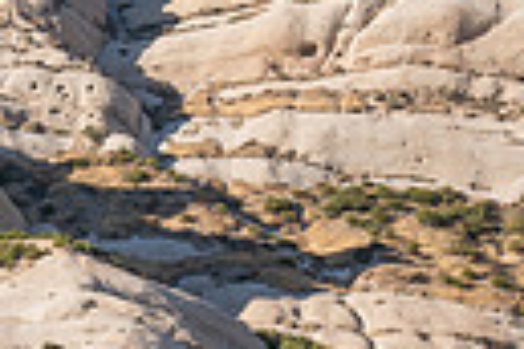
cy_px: 538
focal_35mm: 130
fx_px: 1892
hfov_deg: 14.7
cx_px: -252
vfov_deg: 10.2
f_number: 9
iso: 200
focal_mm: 29
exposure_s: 1/200
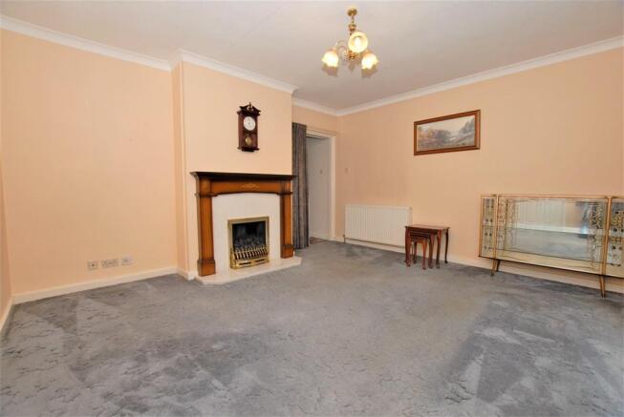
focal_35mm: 15
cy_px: 208
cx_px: 312
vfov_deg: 77.5
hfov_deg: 100.3
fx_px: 260
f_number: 5
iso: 200
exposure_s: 1/60
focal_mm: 10
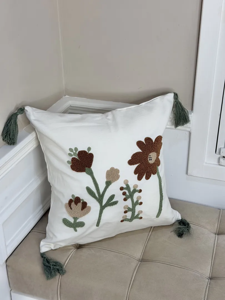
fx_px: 416
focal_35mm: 48
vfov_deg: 39.7
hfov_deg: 30.3
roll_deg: +0.0
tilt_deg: -28.8
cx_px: 112
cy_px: 150
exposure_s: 1/100
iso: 50
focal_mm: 6.76
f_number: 1.78
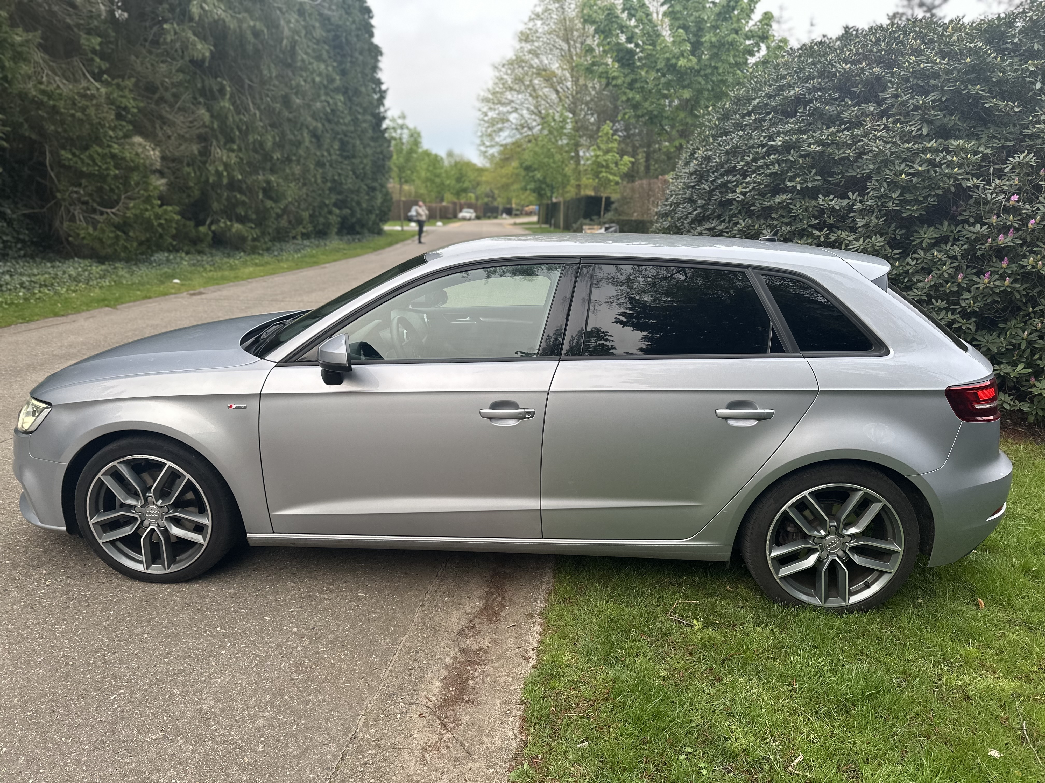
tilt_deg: -13.8
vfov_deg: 56.8
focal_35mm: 24
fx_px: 725
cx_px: 522
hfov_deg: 71.6
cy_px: 392
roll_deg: -1.0
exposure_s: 1/121
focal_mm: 6.86
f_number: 1.78
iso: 125
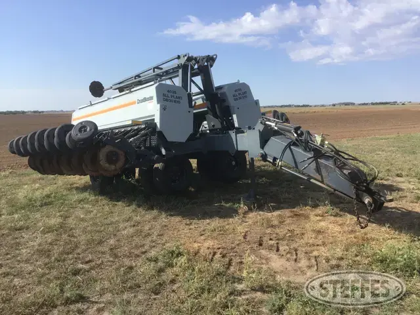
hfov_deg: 58.4
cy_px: 158
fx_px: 376
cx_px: 210
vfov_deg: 45.4
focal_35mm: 31
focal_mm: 3.3
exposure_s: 1/1131
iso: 25
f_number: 2.4
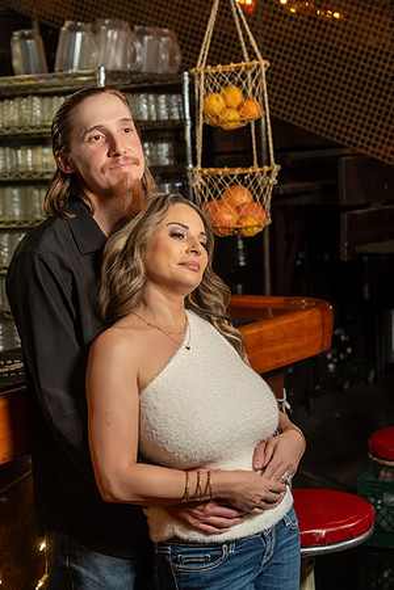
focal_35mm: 76
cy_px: 295
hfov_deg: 17.9
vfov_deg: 26.7
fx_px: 1248
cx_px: 197
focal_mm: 76
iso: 500
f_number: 5.6
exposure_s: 1/40
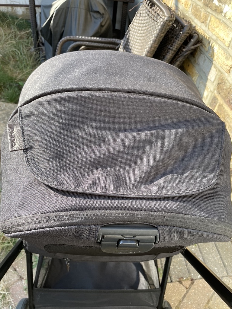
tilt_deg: -44.9
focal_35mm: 26
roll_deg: -9.5
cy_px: 154
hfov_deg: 53.1
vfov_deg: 67.3
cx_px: 116
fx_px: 232
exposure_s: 1/282
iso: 32
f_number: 1.6
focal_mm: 4.2
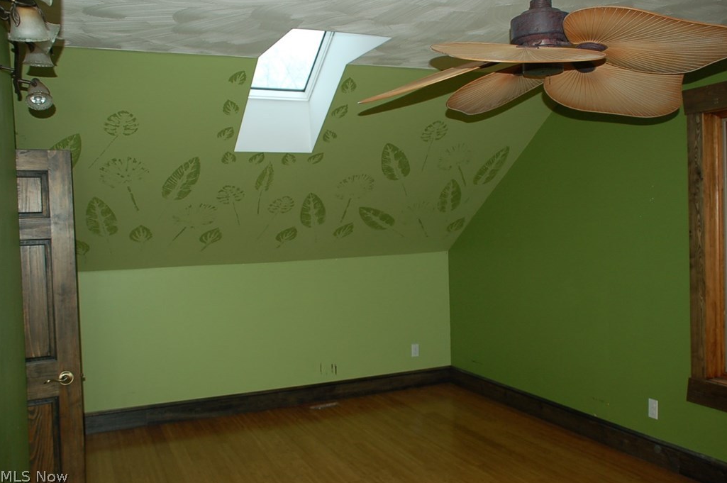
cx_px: 382
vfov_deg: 37.8
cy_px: 232
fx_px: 706
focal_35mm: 35
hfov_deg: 54.5
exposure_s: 1/60
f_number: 3.8
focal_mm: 22
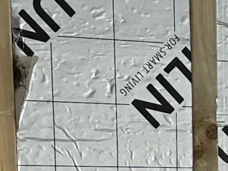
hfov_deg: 10.9
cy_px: 330
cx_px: 329
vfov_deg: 8.1
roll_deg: -0.2
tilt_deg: -9.7
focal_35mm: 176
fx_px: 1160
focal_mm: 6.86
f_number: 1.78
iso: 80
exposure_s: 1/100
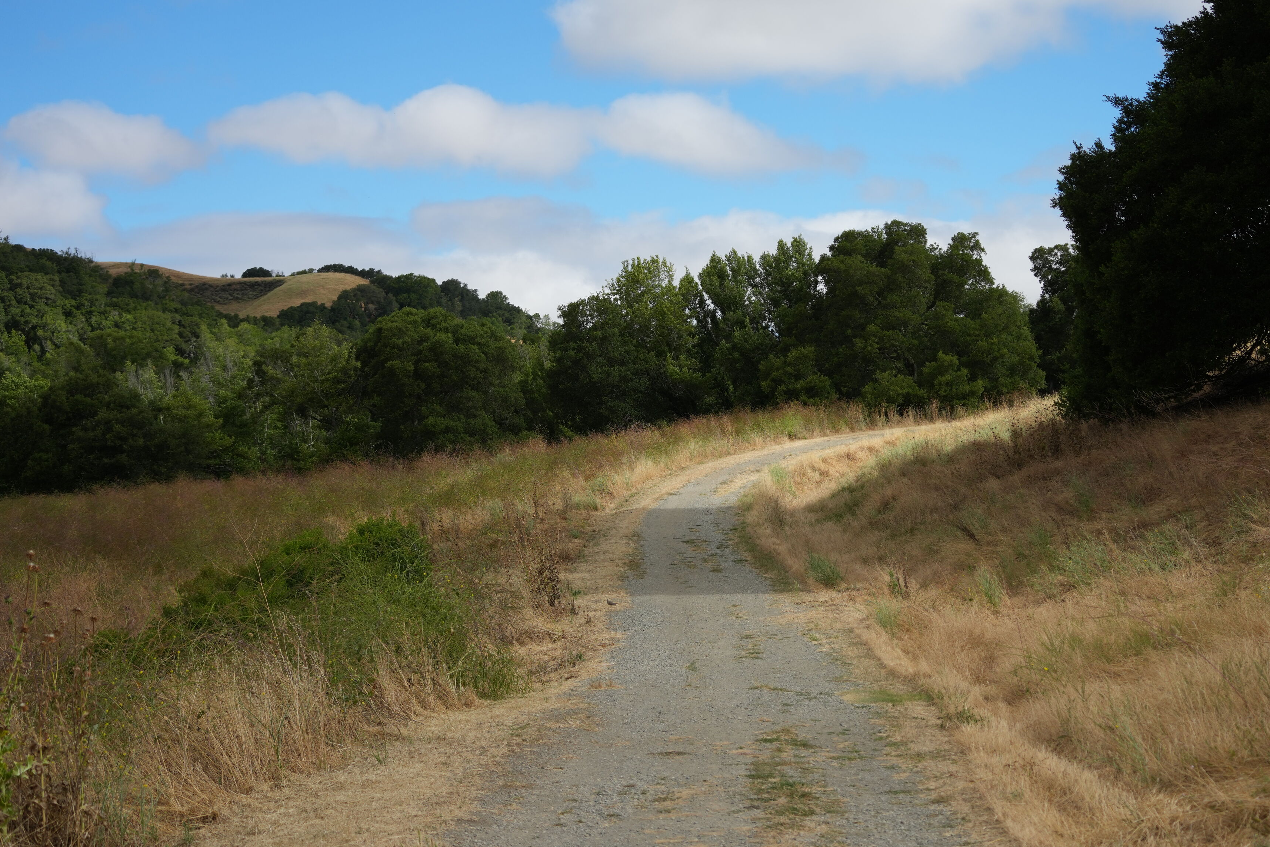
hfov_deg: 31.8
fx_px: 2222
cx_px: 761
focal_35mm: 63
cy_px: 421
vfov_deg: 21.6
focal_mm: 50
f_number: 4.5
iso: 250
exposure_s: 1/1600
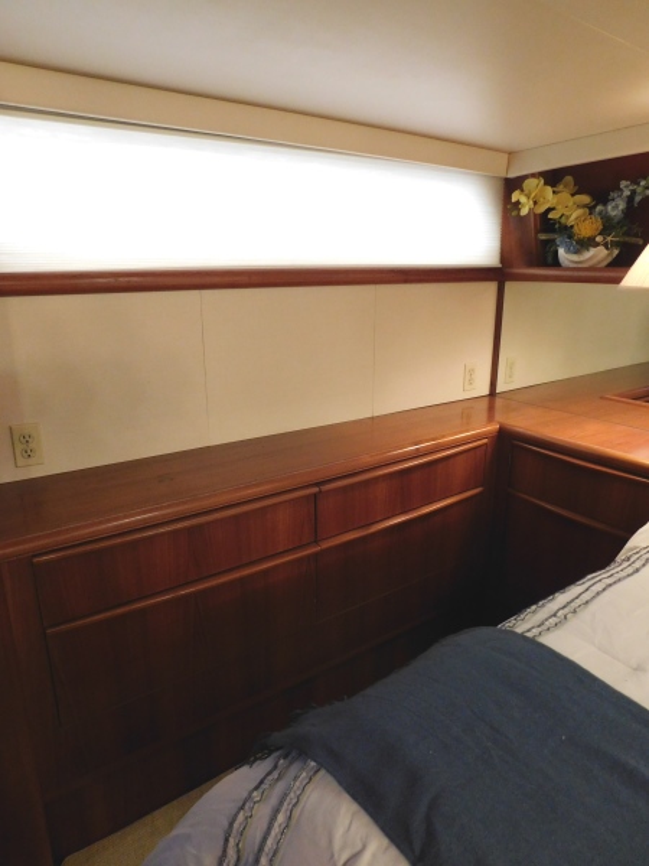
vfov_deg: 73.9
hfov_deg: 58.9
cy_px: 433
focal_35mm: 23
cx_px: 324
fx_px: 575
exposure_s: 1/20
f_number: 3
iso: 400
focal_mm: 4
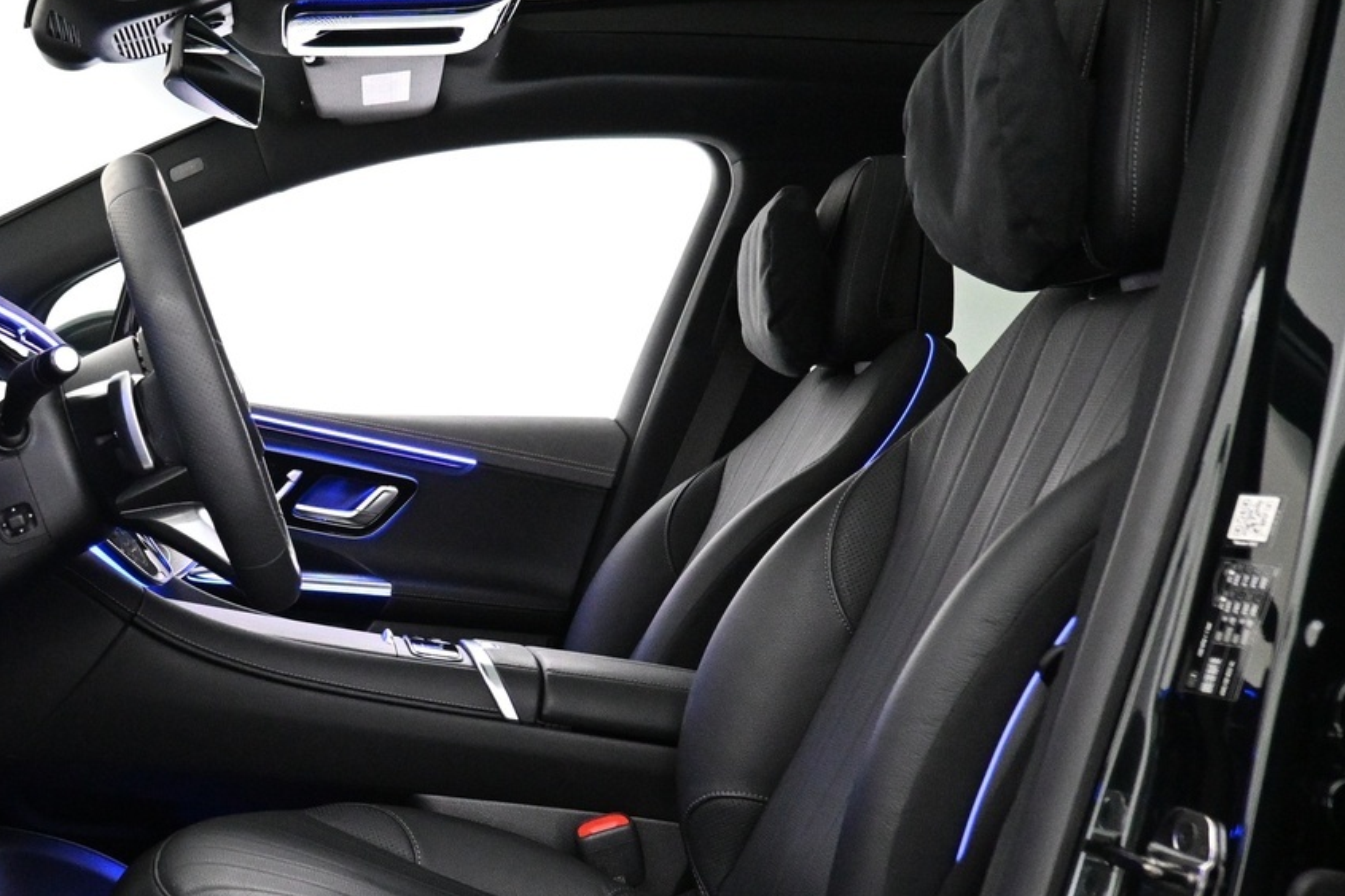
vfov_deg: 29.0
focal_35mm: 46
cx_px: 256
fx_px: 1718
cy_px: 613
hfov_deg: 40.8
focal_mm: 16
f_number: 3.5
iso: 4000
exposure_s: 1/60
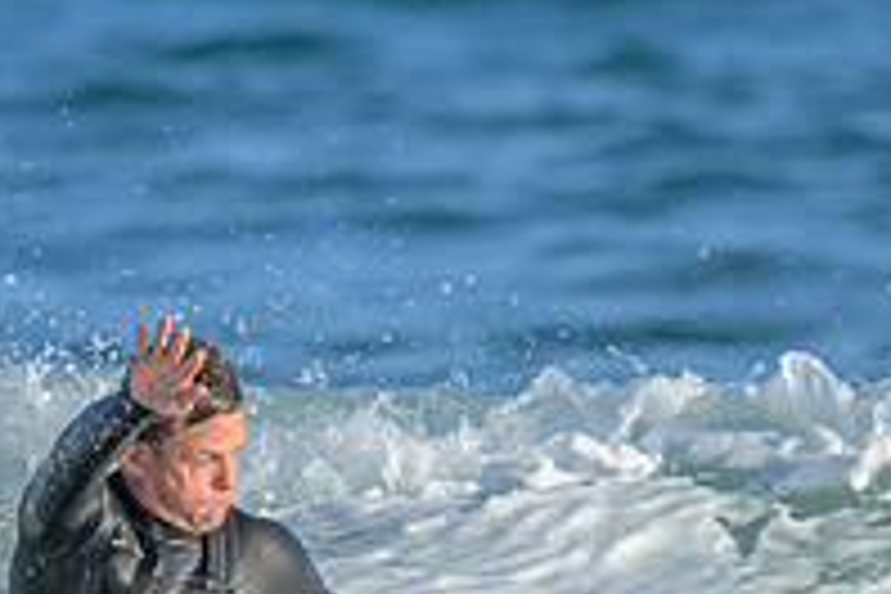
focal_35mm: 2962
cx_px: 17
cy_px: 513
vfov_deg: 0.5
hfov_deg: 0.7
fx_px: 73304
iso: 360
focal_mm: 800
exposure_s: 1/2000
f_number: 6.3
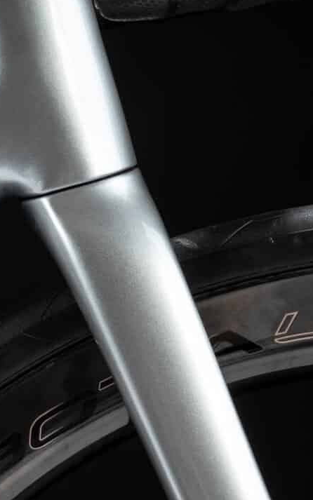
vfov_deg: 10.2
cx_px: -32
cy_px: 138
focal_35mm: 205
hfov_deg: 6.4
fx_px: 2796
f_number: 18
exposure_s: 1/160
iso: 100
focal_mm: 70
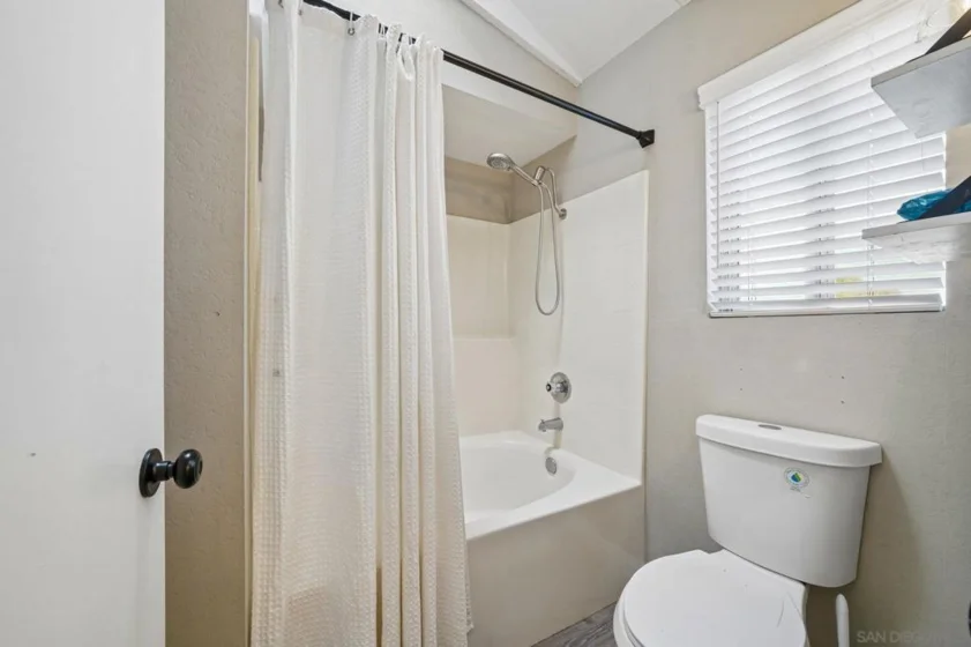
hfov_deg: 108.3
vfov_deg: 85.4
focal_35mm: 13
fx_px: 350
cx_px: 486
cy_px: 324
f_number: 10
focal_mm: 13
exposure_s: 1/8
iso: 400
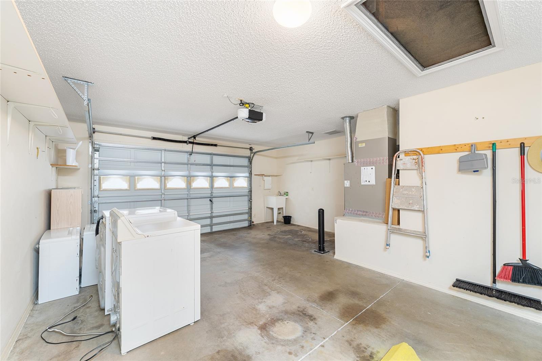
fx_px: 211
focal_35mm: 14
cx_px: 271
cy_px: 180
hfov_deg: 104.3
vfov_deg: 81.2
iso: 400
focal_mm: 14
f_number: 8
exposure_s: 2
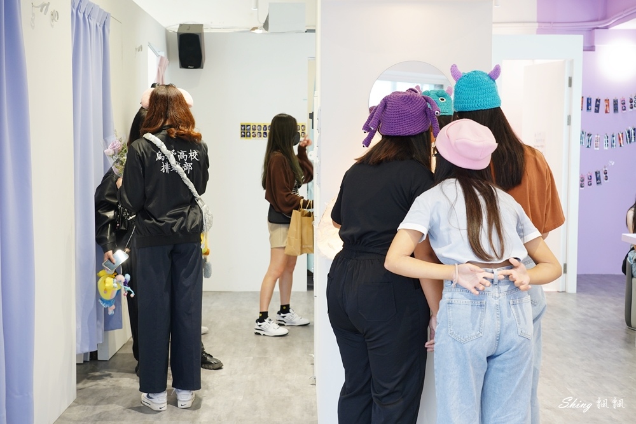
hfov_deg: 40.3
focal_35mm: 49
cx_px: 318
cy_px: 212
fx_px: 866
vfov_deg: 27.5
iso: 640
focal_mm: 49
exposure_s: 1/50
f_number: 5.6
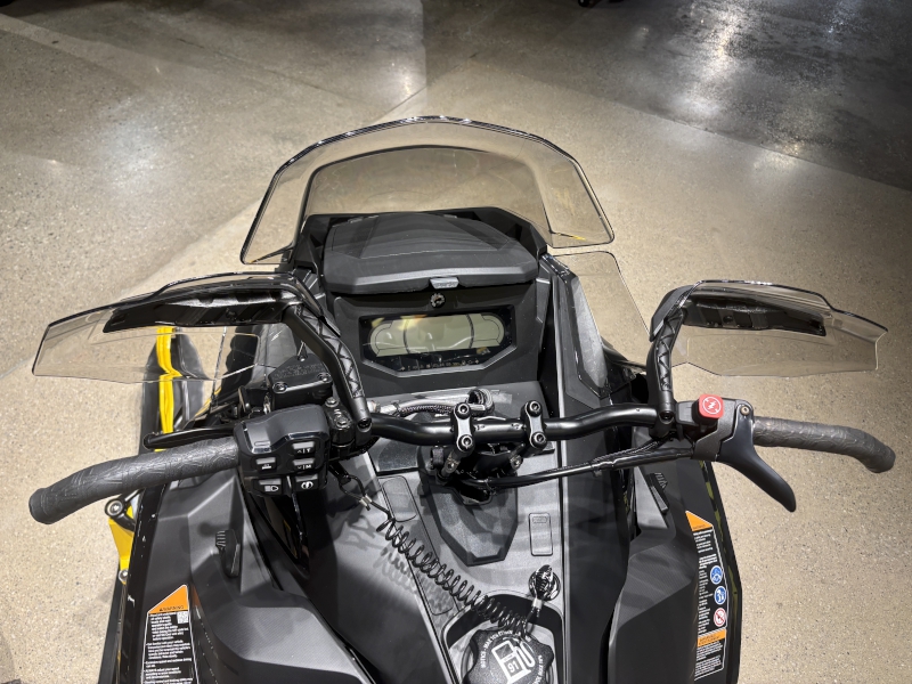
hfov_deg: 67.3
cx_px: 456
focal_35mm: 26
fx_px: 685
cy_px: 342
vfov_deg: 53.1
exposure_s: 1/60
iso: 80
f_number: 1.6
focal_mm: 5.96
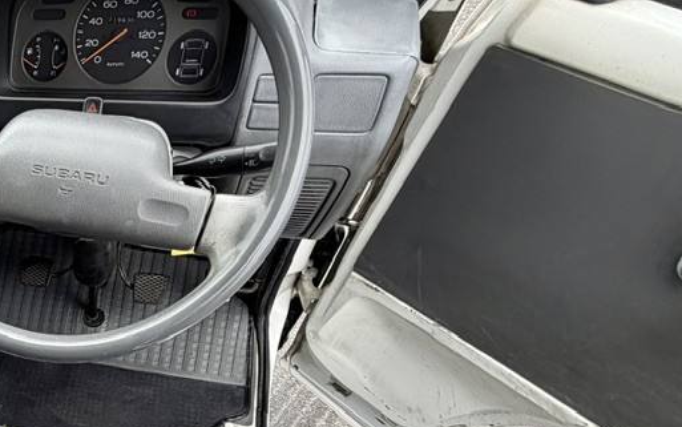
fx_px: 688
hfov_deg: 40.7
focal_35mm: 37
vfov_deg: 31.4
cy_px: 446
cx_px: -93
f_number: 2.2
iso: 40
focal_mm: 2.22
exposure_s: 1/198
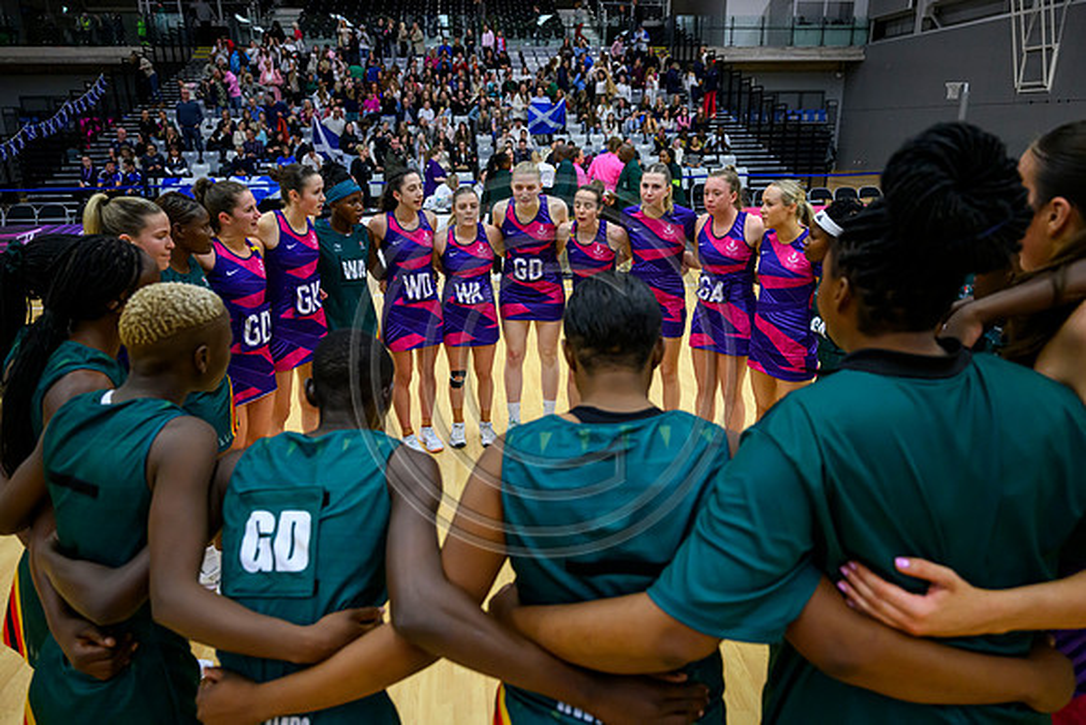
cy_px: 362
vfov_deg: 53.2
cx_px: 543
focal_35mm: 24
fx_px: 724
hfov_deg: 73.7
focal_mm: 24
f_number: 3.2
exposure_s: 1/1000
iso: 4000
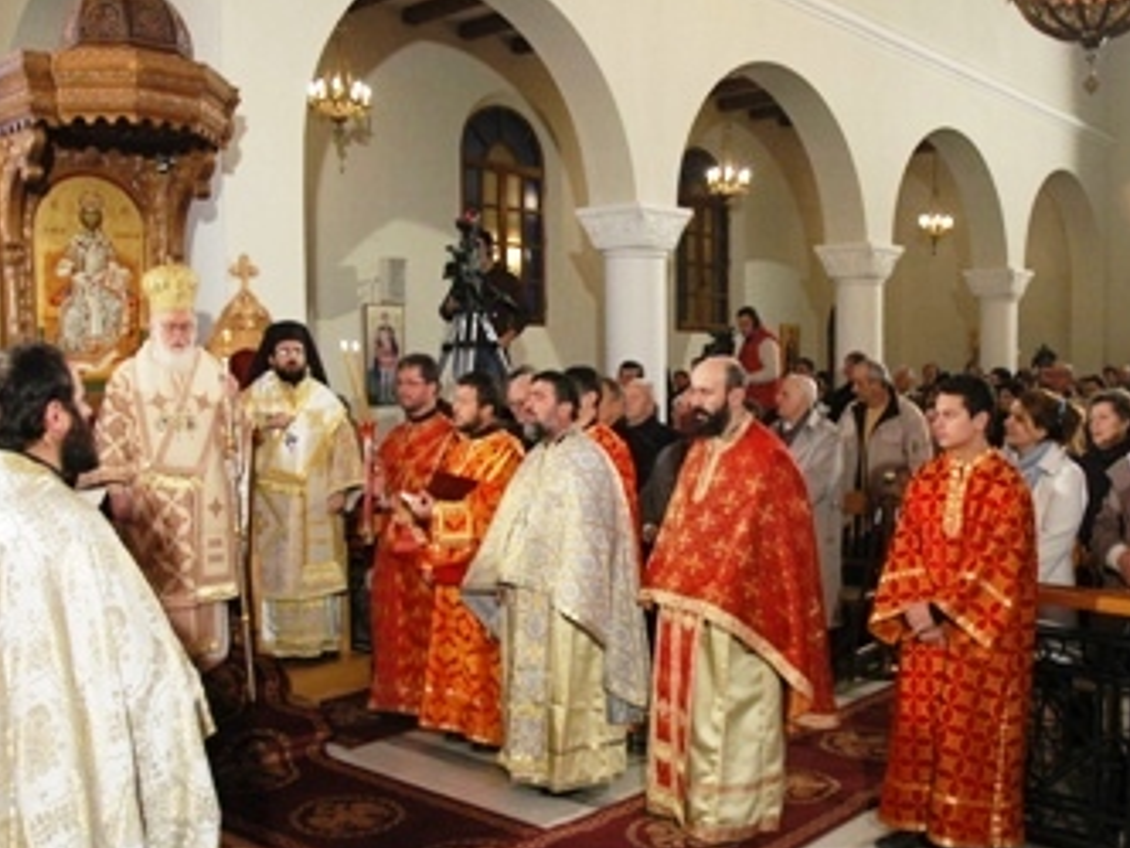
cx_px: 575
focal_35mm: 35
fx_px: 1143
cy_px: 490
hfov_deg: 52.6
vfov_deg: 40.6
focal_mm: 18
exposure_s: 1/60
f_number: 4
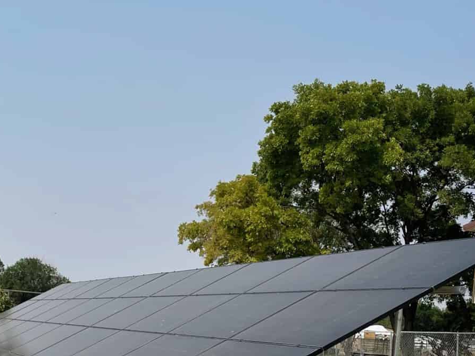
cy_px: 313
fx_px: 919
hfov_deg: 28.8
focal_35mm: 67
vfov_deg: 21.5
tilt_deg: +1.1
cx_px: 156
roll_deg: -6.8
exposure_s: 1/5376
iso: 32
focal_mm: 5.1
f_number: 1.6
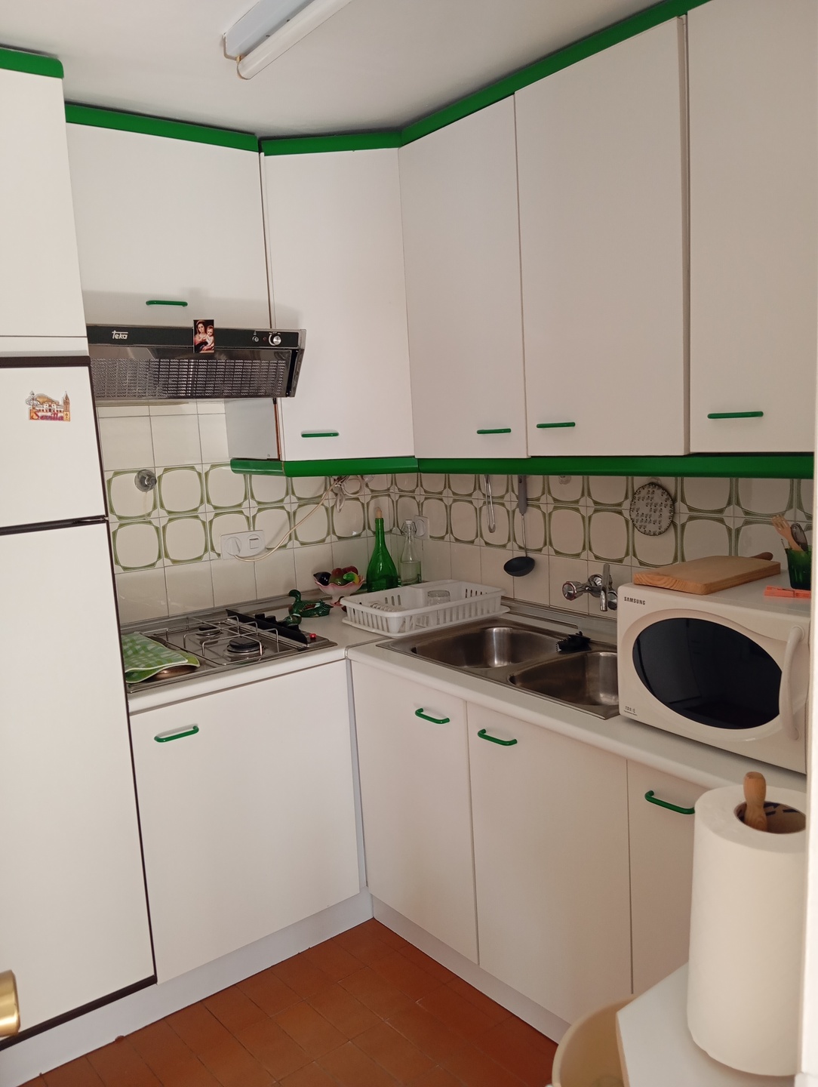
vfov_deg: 63.4
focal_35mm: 28
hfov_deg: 49.8
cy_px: 544
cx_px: 409
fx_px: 880
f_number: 1.8
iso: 766
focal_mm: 4.22
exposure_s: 1/33.3
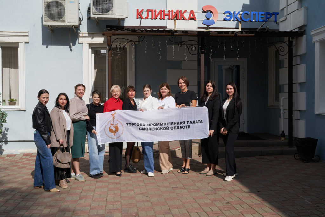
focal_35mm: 40
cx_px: 162
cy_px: 108
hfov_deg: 48.5
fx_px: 361
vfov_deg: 33.4
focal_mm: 40
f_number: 16
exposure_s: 1/350
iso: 400
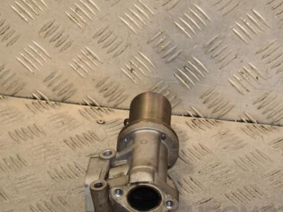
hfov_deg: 15.9
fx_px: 1013
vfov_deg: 11.9
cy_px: 129
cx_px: 160
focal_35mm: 124
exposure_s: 1/200
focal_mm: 62
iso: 800
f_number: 7.1
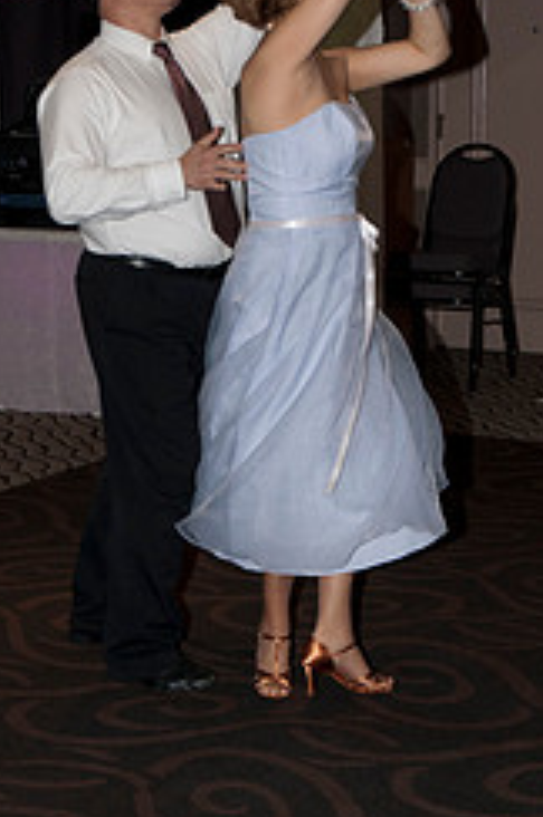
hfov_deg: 14.5
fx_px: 2133
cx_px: 260
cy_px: 412
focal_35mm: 94
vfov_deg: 21.7
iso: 400
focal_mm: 34
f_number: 5.6
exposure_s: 1/160
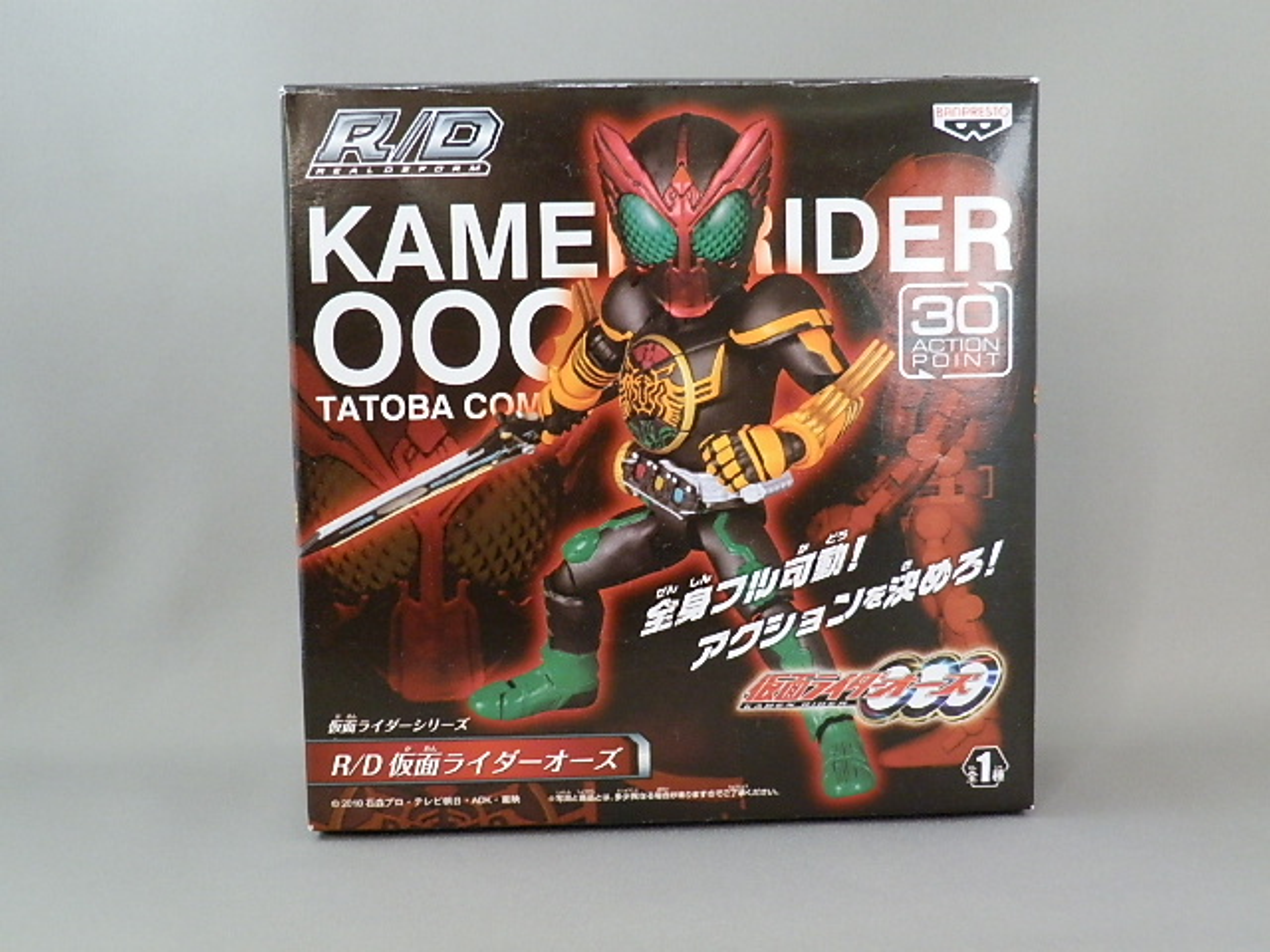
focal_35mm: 34
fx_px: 1247
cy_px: 476
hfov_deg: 54.0
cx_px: 635
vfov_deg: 41.8
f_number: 3.5
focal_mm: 6.17
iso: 200
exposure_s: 1/8
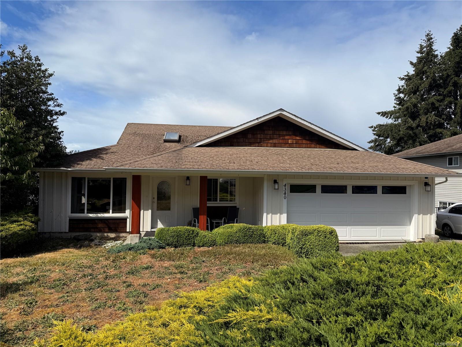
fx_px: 320
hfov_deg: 71.6
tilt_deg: +0.2
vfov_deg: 56.8
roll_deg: -1.1
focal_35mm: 24
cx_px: 231
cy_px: 174
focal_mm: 6.76
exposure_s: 1/8130
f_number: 1.78
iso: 80
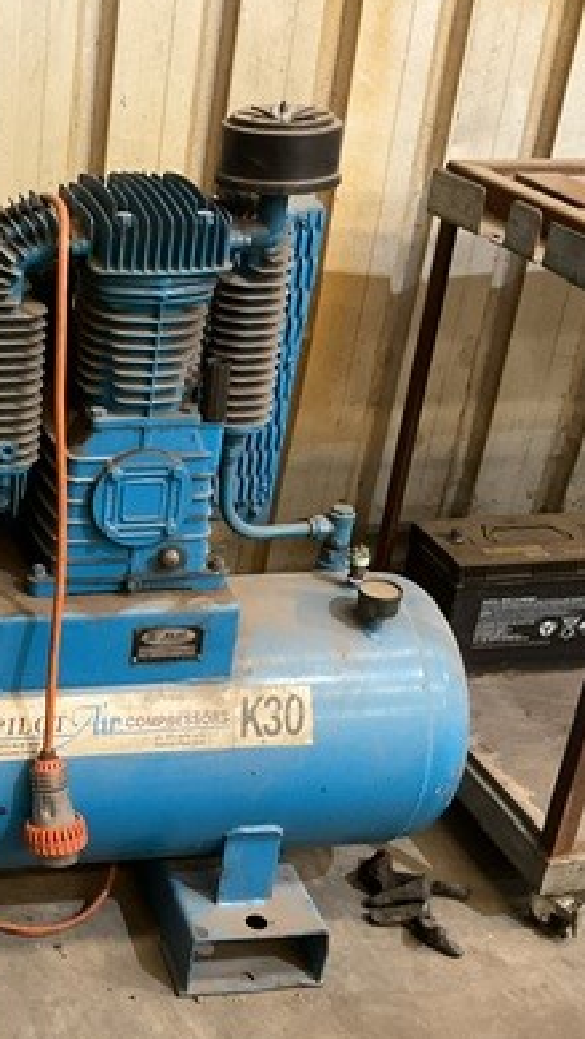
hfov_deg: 22.0
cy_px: 606
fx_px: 1433
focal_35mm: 52
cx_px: -35
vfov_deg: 39.7
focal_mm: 3
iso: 200
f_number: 1.8
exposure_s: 1/40
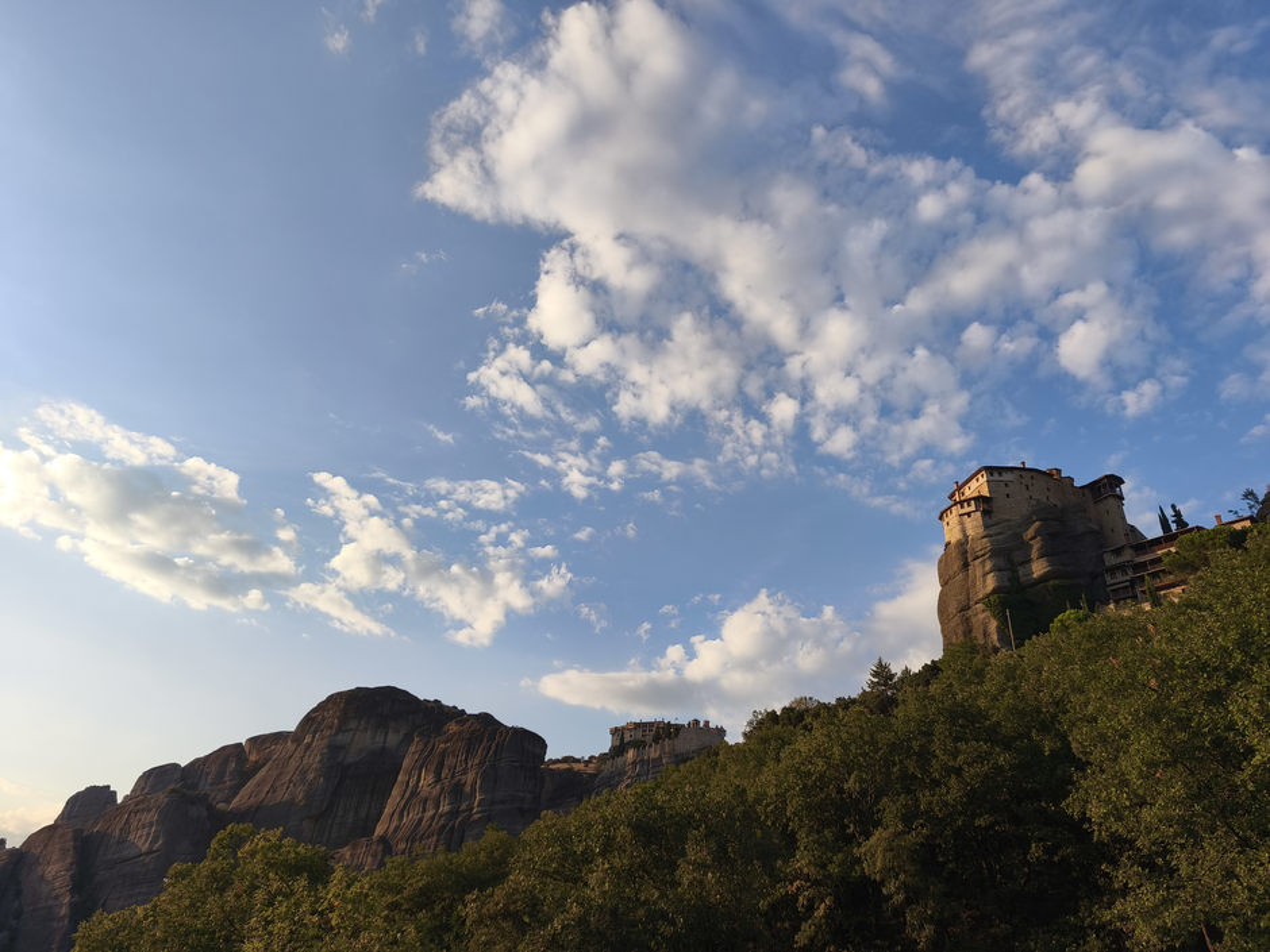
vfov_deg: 58.9
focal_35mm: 23
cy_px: 476
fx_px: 844
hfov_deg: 73.9
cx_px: 635
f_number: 1.7
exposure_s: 1/1653
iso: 80
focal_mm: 5.35
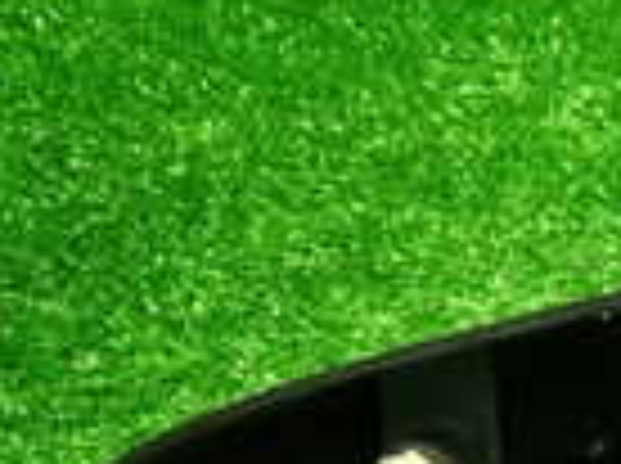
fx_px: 1952
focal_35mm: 109
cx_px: 1197
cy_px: 527
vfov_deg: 13.2
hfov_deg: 15.1
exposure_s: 1/30
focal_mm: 4.5
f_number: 2
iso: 250
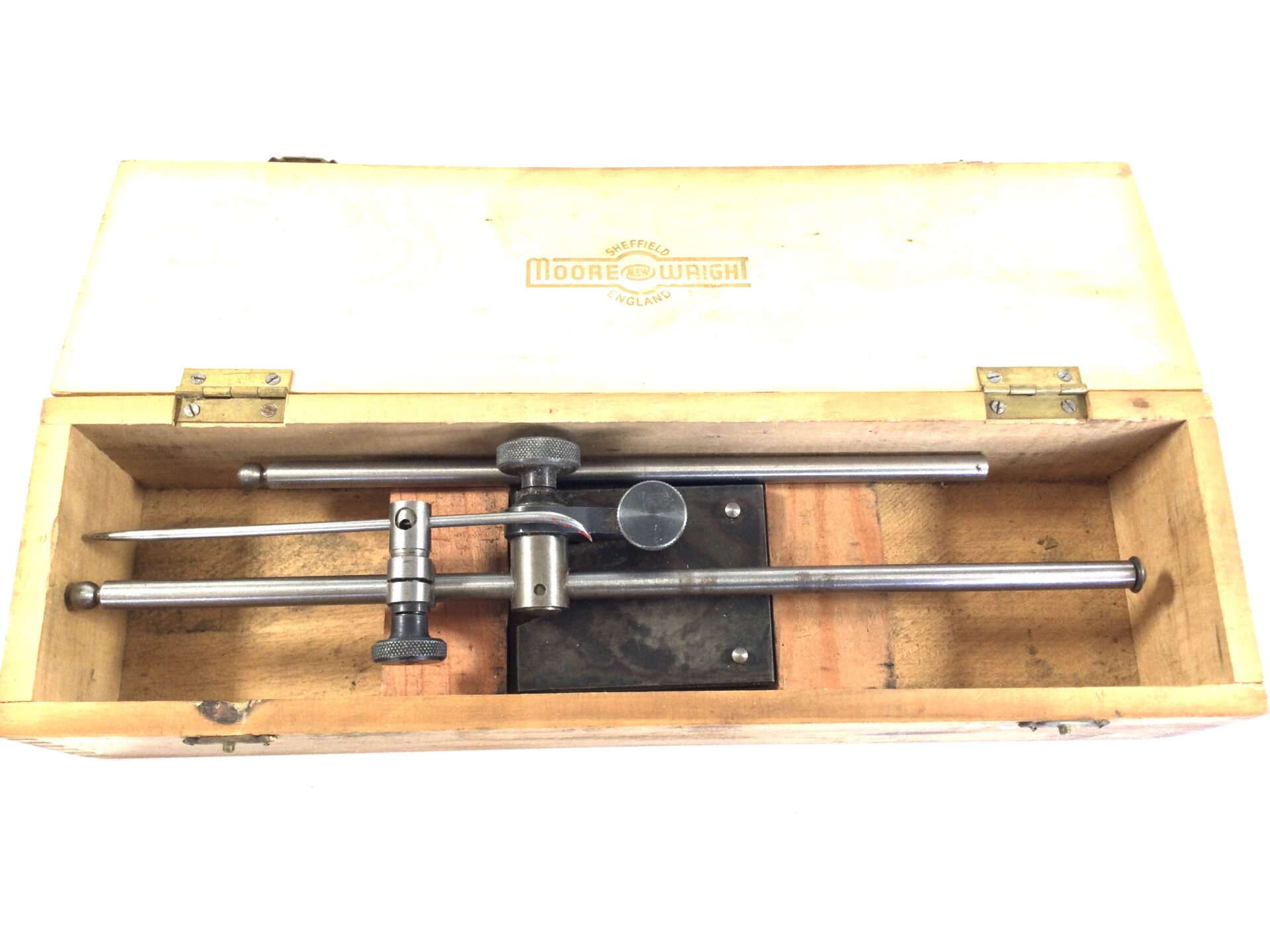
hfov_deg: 58.4
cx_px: 635
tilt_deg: -72.0
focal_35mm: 31
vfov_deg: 45.4
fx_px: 1137
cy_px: 476
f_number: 2.4
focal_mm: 3.3
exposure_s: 1/100
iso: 40
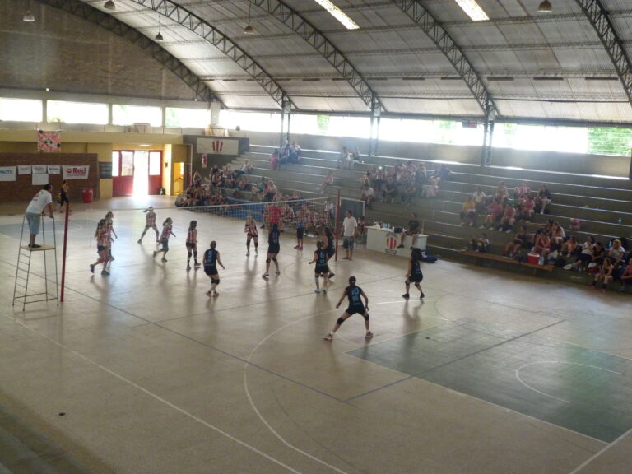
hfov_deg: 47.9
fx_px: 712
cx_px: 316
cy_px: 237
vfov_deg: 36.8
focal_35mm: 39
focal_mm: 7
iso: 400
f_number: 3.1
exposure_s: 1/80
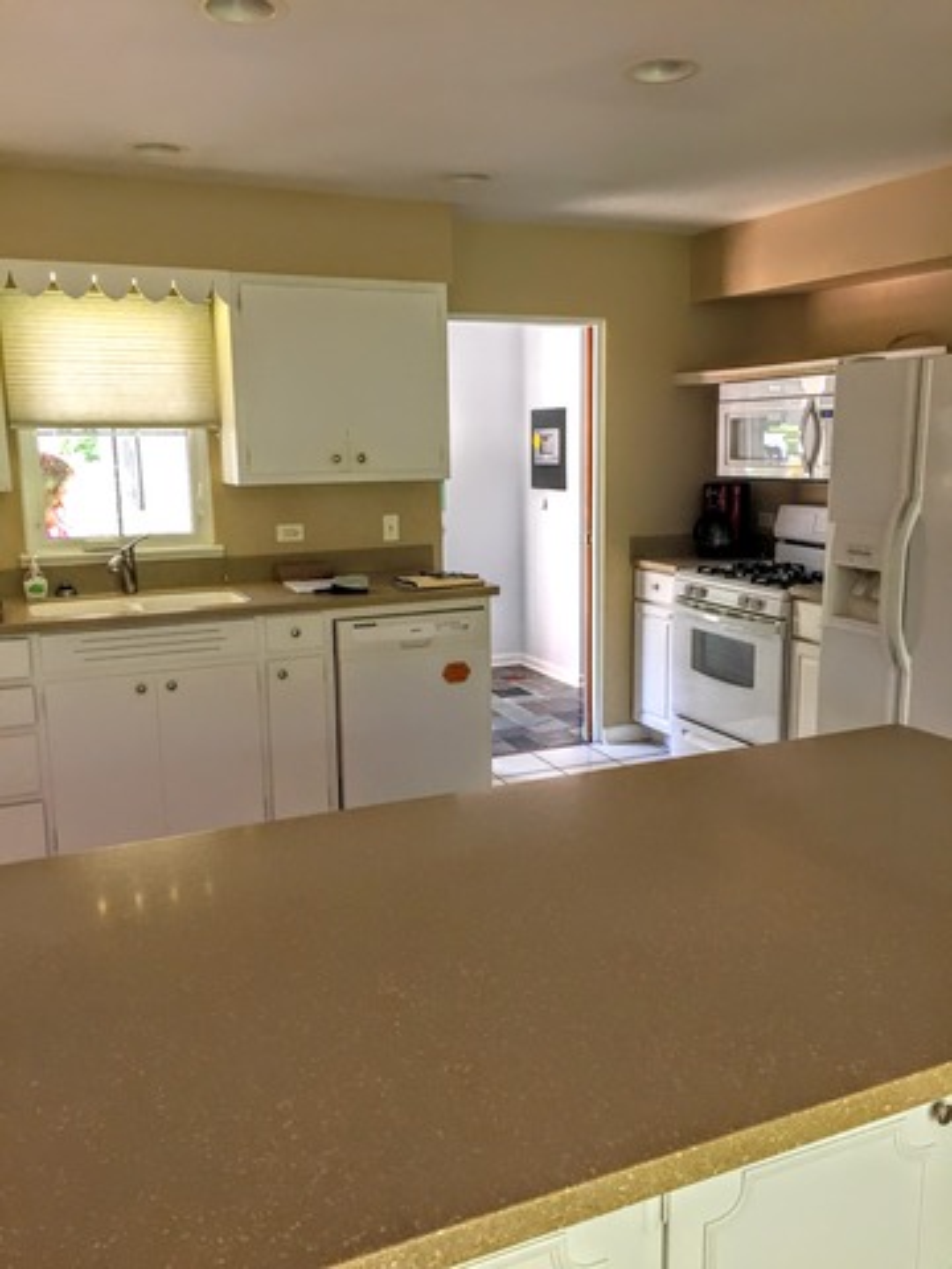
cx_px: 476
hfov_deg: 48.2
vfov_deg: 61.7
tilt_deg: -10.5
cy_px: 634
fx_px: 1063
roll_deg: +0.3
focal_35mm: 29
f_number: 2.2
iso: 32
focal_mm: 4.15
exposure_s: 1/30
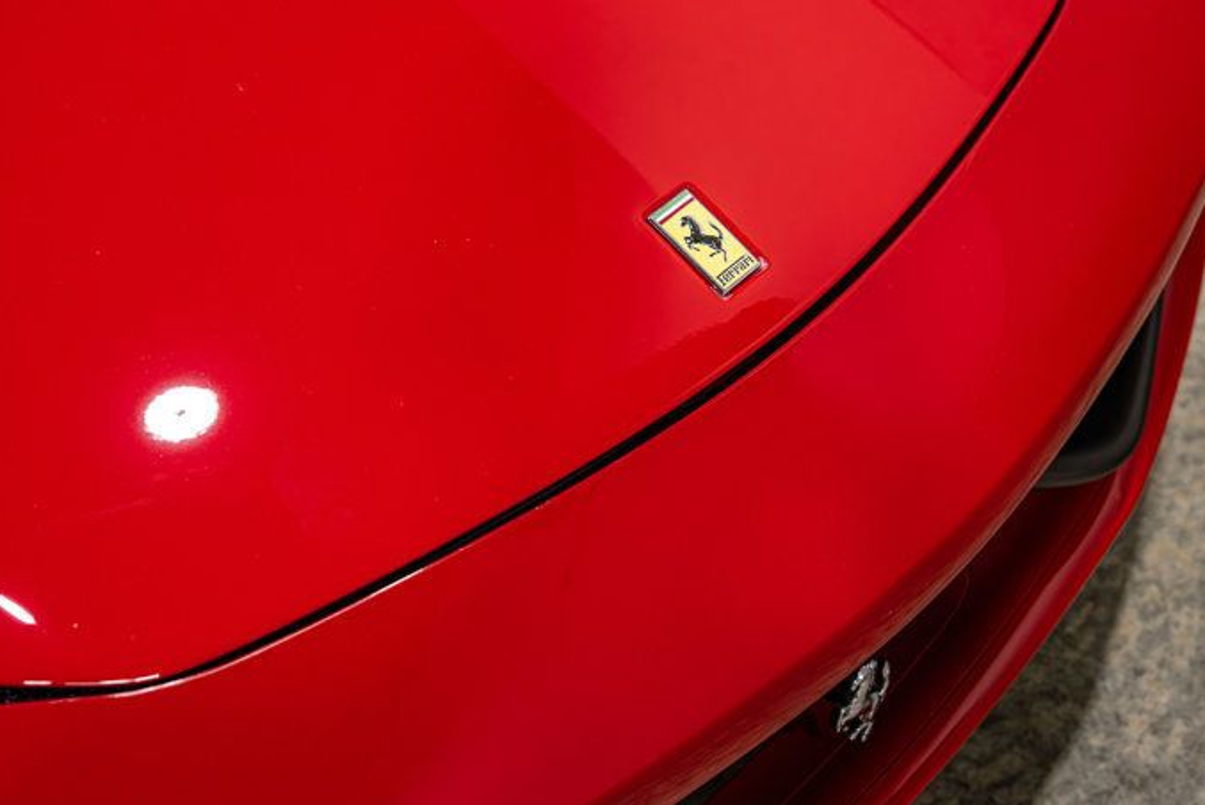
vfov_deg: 20.9
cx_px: 689
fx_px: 2177
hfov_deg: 30.9
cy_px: 348
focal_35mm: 65
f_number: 4
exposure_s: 1/80
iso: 1600
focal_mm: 43
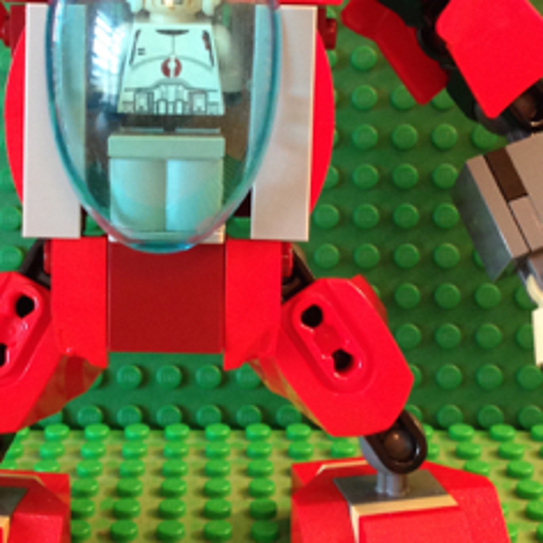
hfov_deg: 21.8
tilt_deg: -11.5
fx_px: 1402
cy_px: 97
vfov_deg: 21.6
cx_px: 184
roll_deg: +0.3
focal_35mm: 79
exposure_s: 1/20
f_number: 2.4
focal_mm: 4.12
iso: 125
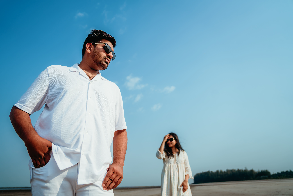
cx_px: 146
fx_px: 195
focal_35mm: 24
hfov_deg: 73.7
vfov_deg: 53.1
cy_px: 98
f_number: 2.8
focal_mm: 24
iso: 100
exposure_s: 1/2500
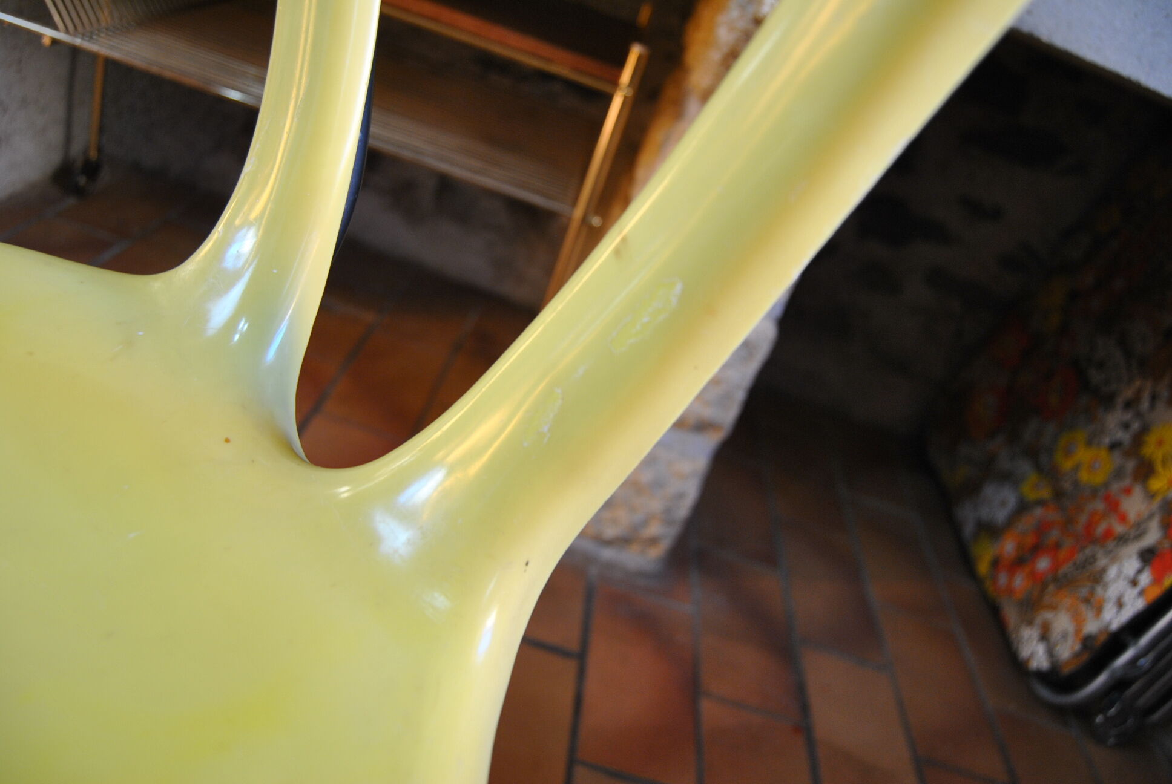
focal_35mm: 28
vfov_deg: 45.8
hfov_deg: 64.5
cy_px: 392
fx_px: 929
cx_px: 586
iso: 320
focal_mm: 19
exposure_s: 1/30
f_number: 3.5
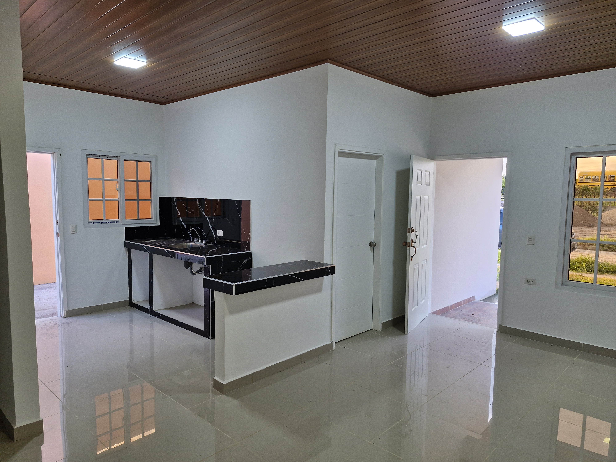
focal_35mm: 23
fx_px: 409
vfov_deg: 58.9
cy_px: 231
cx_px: 308
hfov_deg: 73.9
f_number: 1.8
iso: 125
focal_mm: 5.54
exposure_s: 1/180
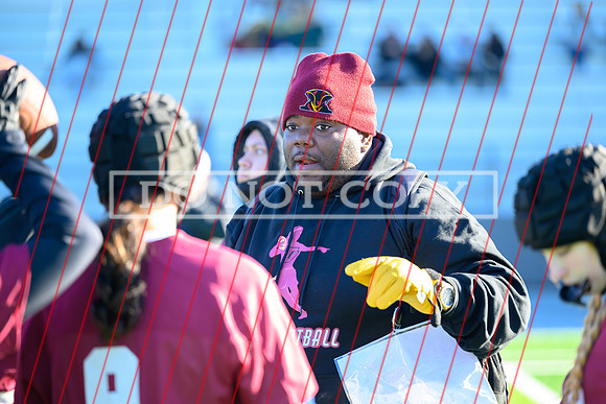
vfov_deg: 8.3
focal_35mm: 165
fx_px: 2778
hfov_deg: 12.4
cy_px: 202
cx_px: 303
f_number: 2.8
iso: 1100
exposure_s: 1/1250
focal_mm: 165
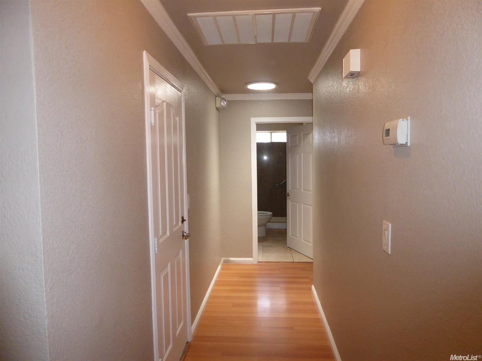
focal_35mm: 25
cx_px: 241
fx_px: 348
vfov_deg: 54.9
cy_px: 180
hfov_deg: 69.4
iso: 500
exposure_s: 1/125
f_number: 3.3
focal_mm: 4.3
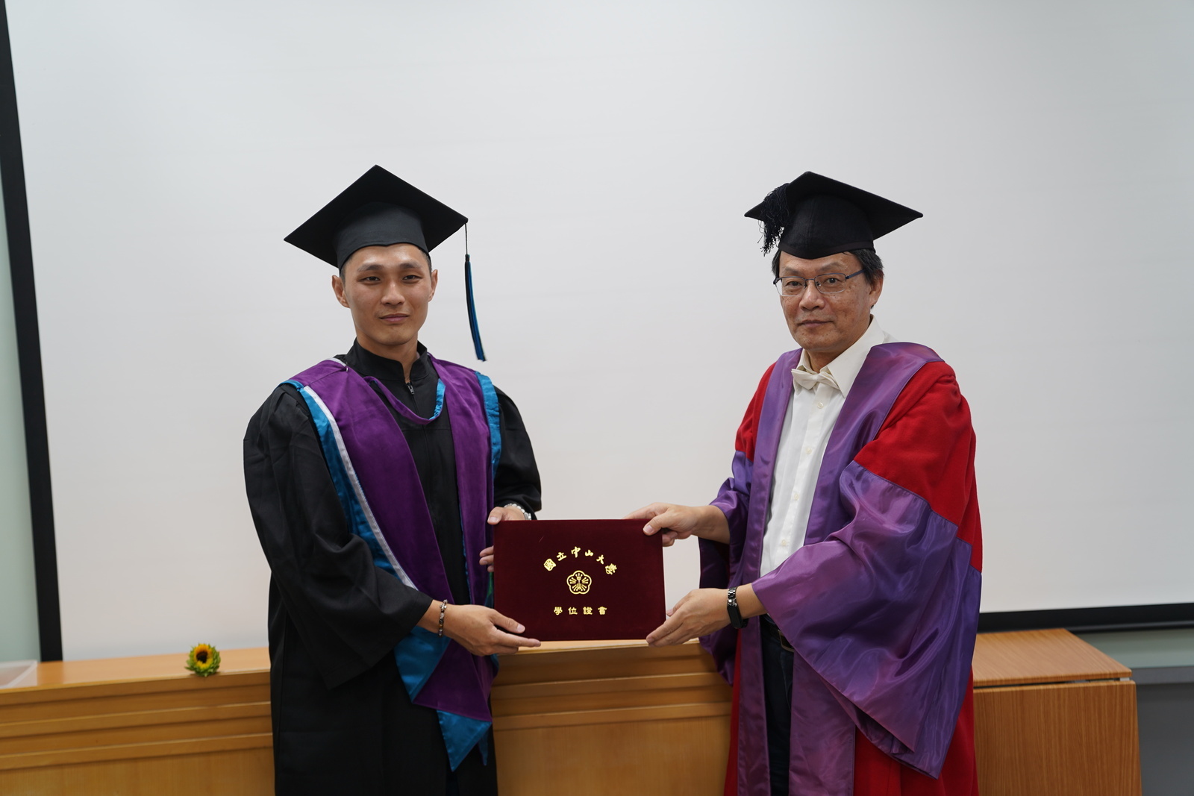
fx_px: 1658
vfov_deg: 27.0
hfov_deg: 39.6
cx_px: 597
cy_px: 398
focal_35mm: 50
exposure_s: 1/50
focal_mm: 50
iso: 125
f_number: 2.8
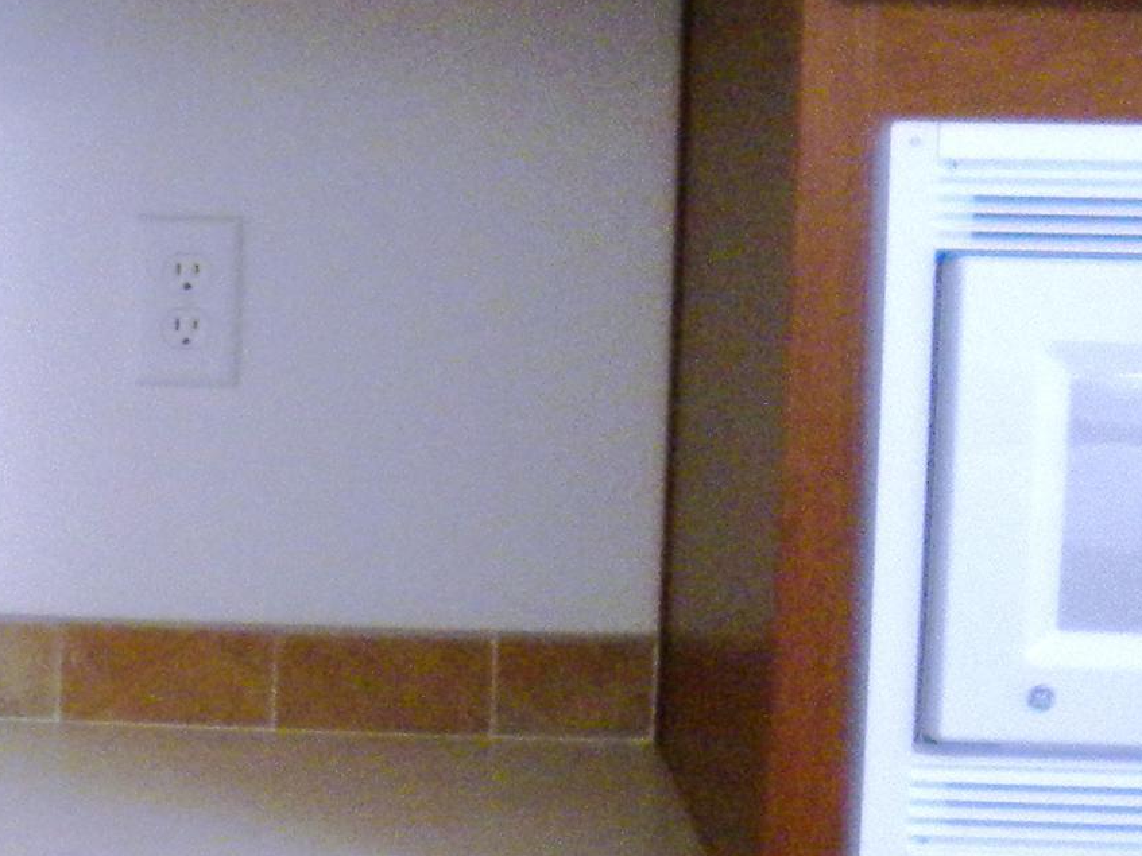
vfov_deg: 11.9
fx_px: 4090
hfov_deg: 14.6
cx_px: -669
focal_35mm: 124
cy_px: 434
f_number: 3.1
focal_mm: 6.3
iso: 385
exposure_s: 1/63.6
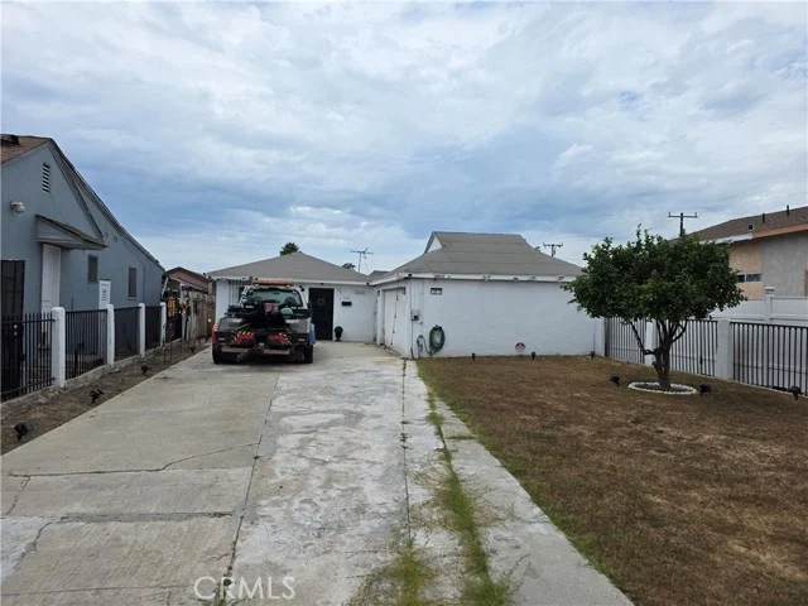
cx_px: 404
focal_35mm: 23
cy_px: 303
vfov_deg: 58.9
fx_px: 537
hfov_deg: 73.9
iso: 80
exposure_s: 1/7944
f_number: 1.7
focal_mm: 6.3
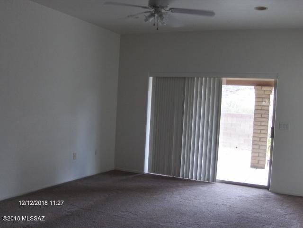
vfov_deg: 40.8
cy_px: 114
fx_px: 307
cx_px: 152
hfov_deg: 52.6
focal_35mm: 35
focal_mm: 7.5
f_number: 2.8
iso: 200
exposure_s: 1/68.6
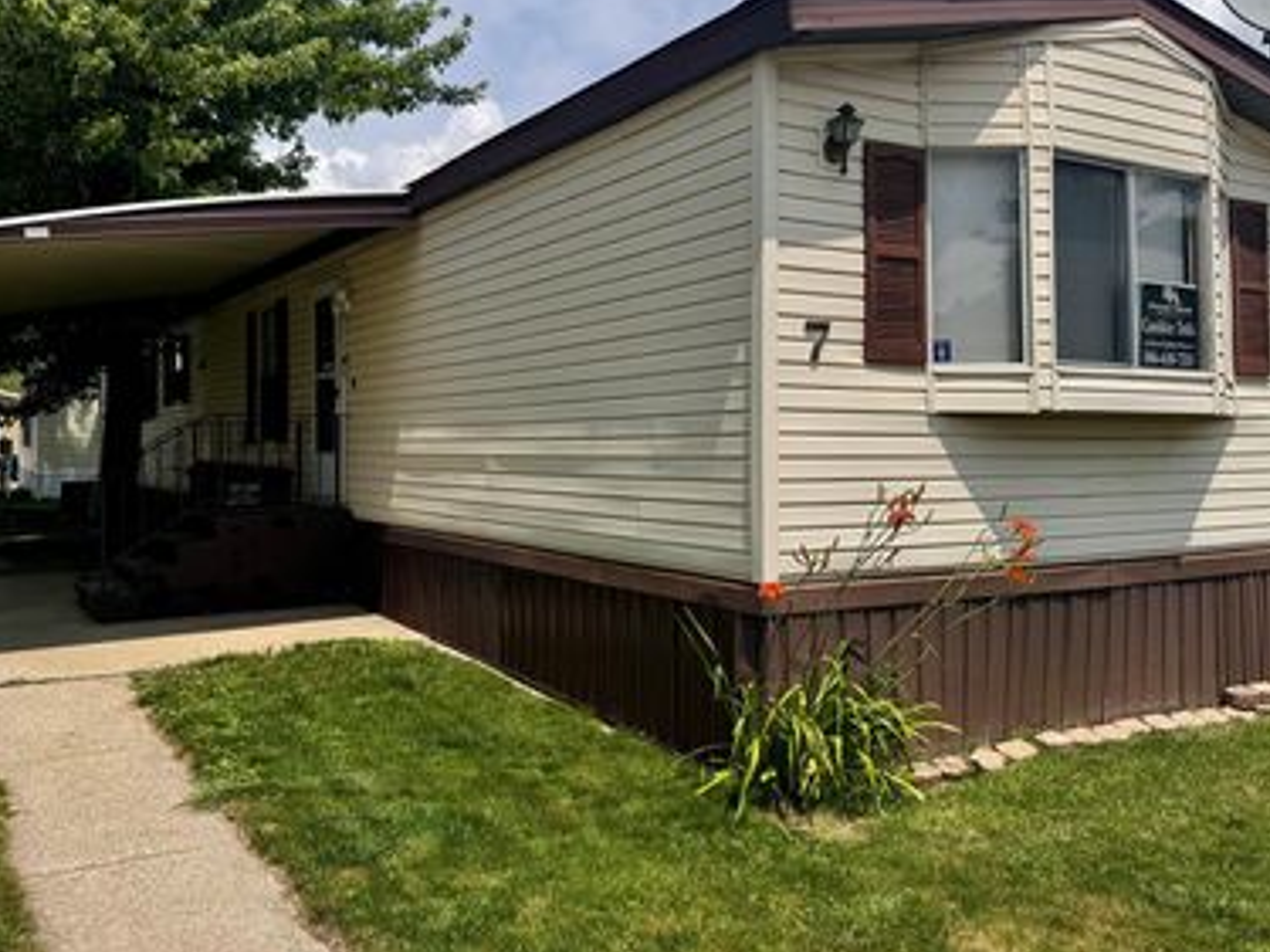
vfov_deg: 44.0
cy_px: 405
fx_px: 1174
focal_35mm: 32
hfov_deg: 56.8
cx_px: 623
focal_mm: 6.76
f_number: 1.78
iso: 80
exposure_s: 1/5814
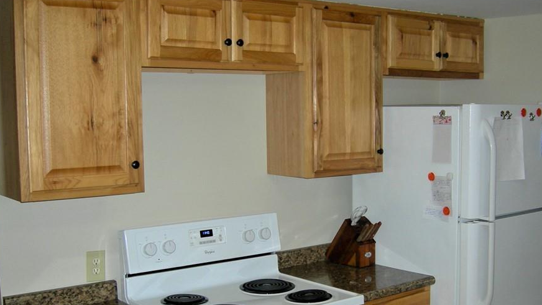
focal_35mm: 46
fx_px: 661
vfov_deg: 25.9
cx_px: 311
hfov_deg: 44.4
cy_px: 200
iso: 64
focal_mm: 7.5
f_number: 2.7
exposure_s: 1/60.1
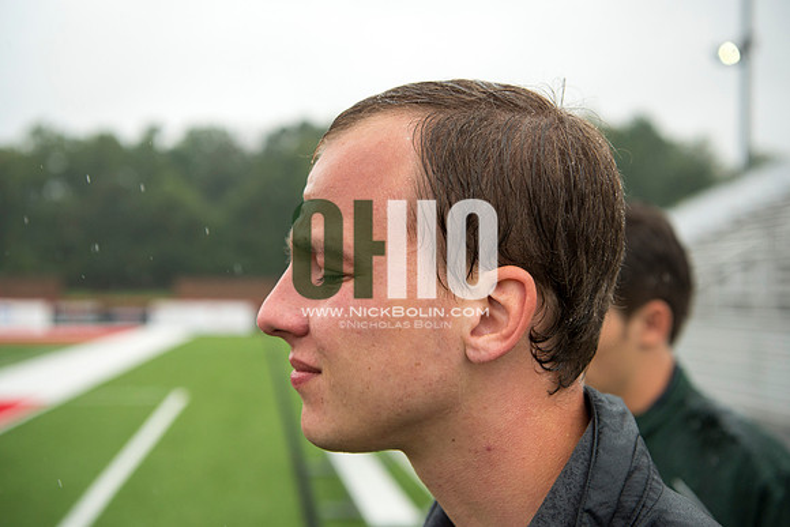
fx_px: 1097
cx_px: 395
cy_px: 264
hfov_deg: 39.6
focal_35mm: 50
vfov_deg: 27.0
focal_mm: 50
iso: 400
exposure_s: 1/1000
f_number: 4
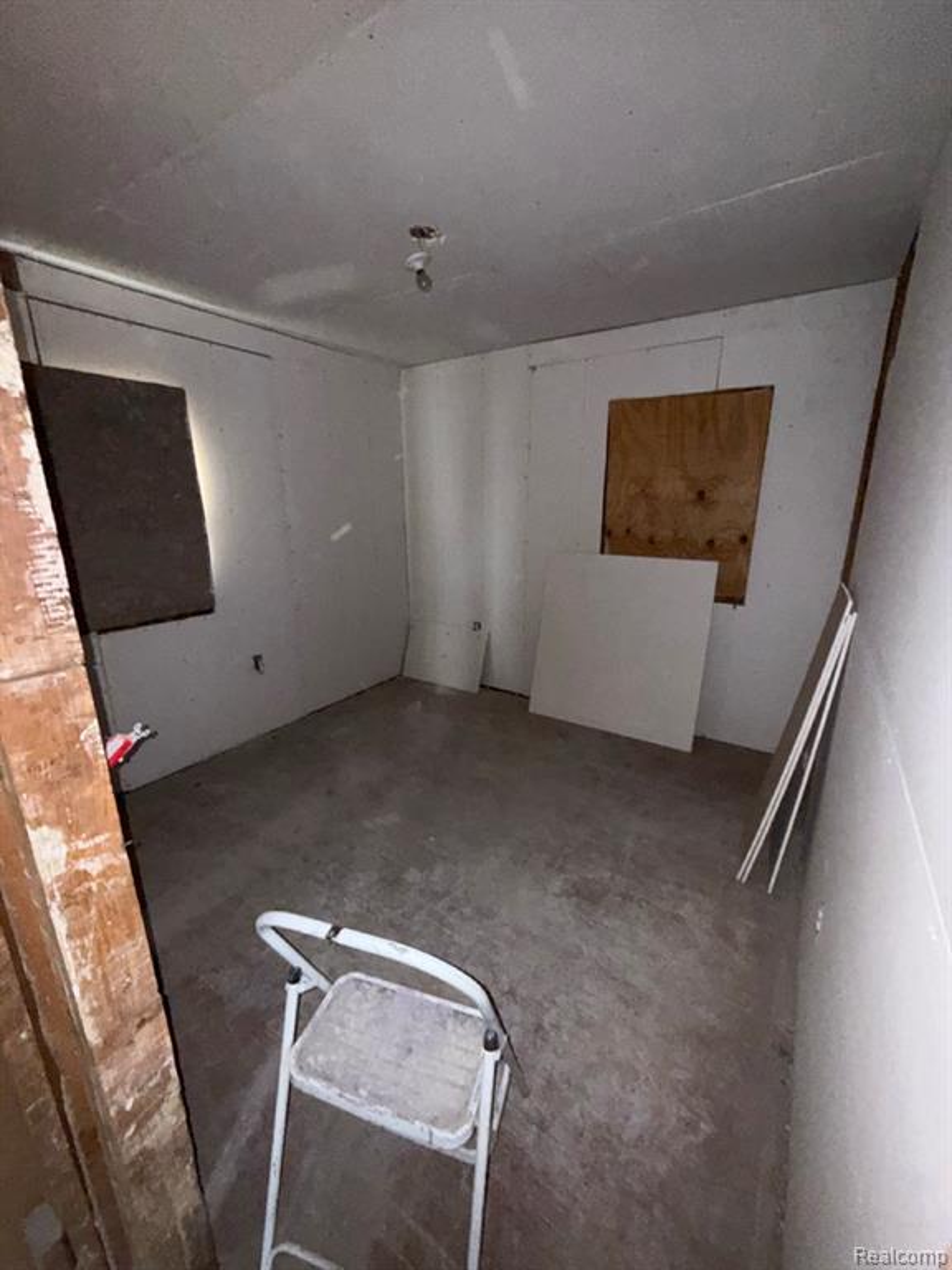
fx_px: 513
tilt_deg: -16.1
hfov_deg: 85.7
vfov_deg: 102.1
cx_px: 476
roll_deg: +0.4
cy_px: 635
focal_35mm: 14
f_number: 2.2
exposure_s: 1/33
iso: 400
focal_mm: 2.22
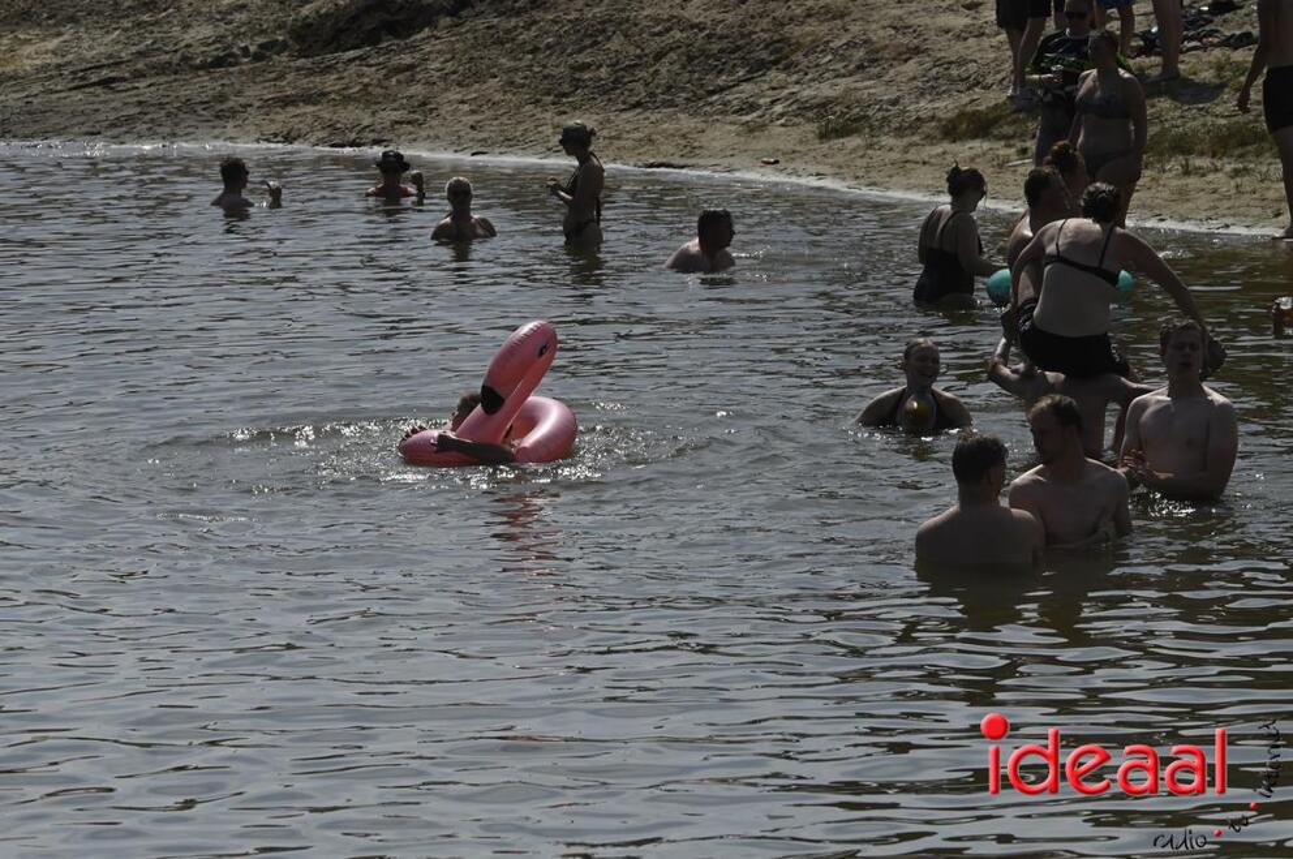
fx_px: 6457
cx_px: 646
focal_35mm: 180
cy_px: 430
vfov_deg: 7.6
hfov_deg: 11.4
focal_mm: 180
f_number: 13
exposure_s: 1/8000
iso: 1600
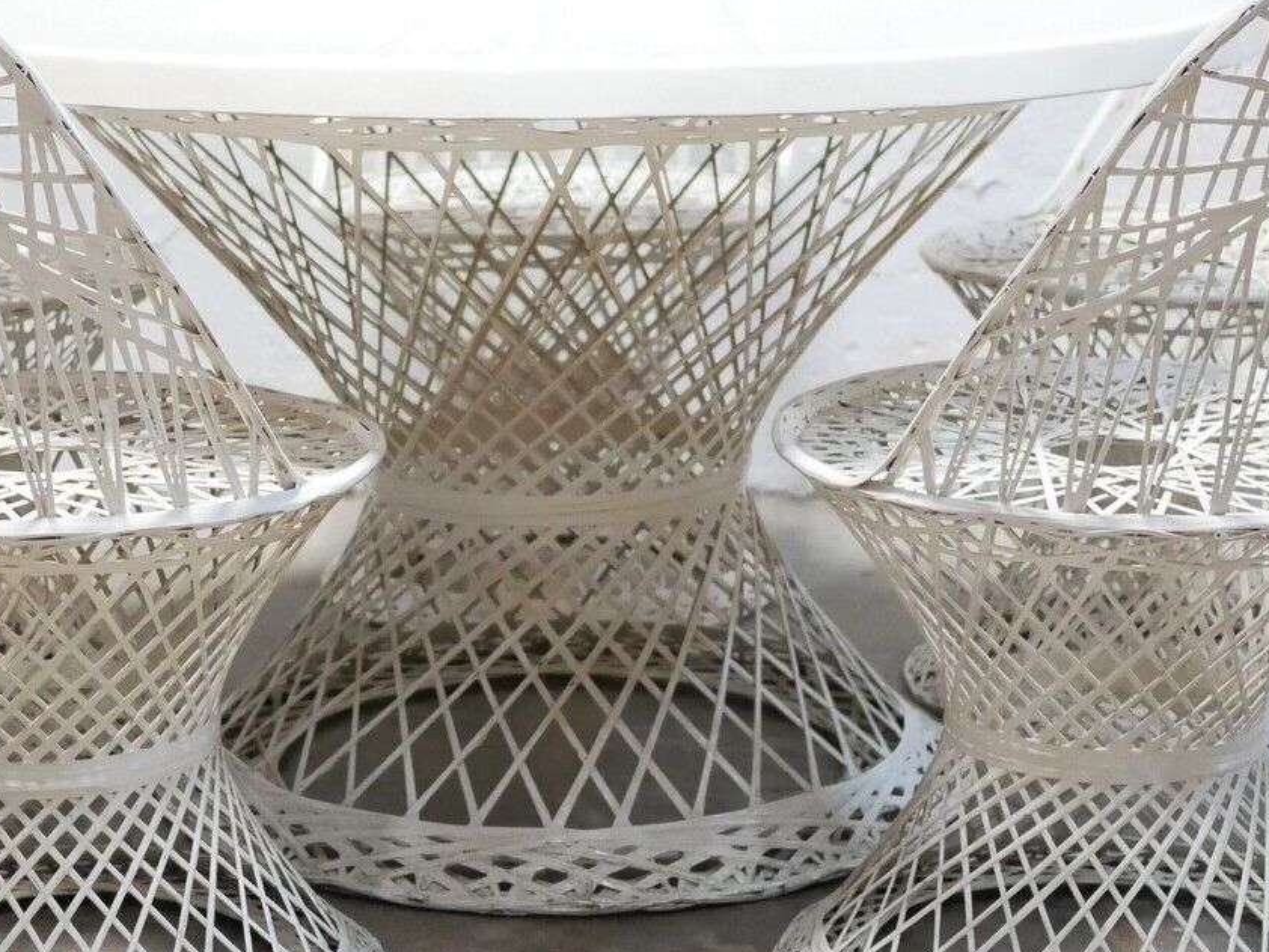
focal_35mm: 95
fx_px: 3484
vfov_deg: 15.5
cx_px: 500
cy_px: 318
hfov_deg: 20.6
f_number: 1.7
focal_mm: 20
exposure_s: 1/60
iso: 2500
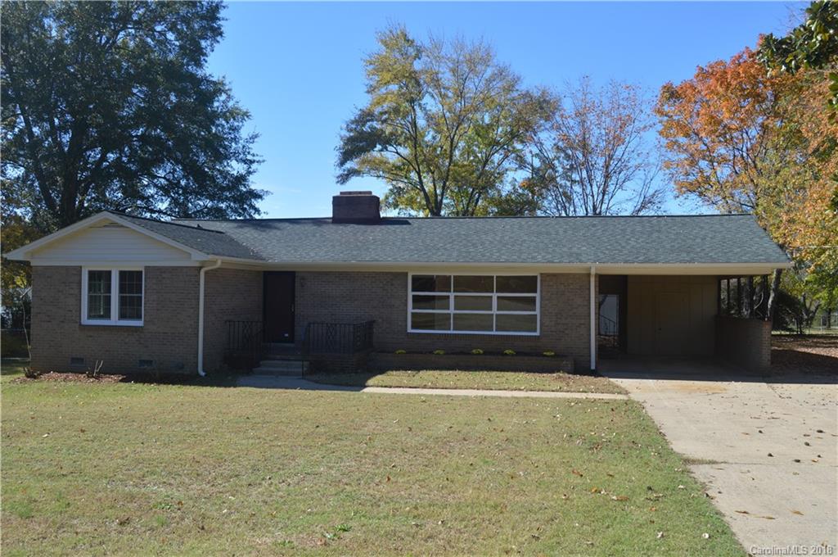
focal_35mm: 30
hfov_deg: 62.0
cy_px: 278
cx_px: 419
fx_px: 697
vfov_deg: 43.5
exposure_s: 1/250
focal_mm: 20
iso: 100
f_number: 8
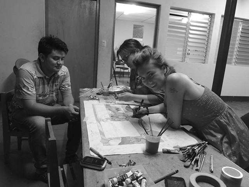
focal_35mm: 24
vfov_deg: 56.8
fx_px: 173
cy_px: 94
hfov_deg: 71.6
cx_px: 124
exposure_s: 1/13
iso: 400
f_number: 2.8
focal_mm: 4.3
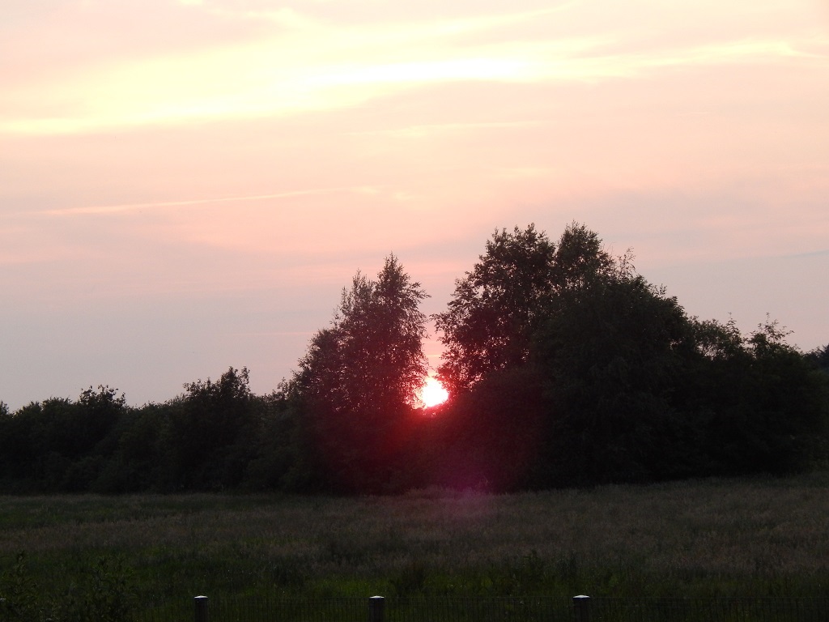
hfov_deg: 18.9
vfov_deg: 14.2
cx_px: 414
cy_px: 311
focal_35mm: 104
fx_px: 2491
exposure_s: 1/200
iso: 400
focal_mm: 18.7
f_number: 4.5
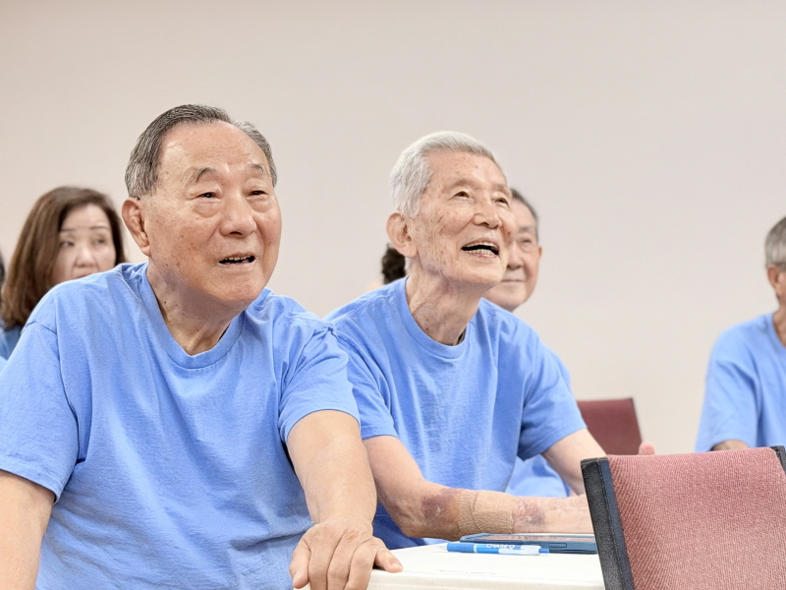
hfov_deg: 39.7
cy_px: 295
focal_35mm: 48
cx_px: 393
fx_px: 1090
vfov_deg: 30.3
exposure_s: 1/120
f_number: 1.78
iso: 100
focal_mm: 6.76
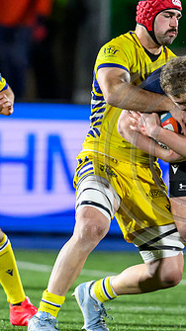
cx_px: 203
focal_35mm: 1319
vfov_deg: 1.6
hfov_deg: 0.9
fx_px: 11585
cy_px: 234
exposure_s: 1/1600
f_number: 3.2
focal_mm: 400
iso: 5000
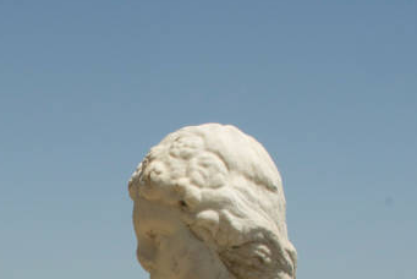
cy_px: 404
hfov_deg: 18.6
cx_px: 33
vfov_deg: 12.2
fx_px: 1252
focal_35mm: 108
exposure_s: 1/90
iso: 100
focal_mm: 24
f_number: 16
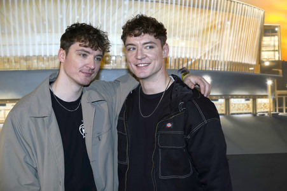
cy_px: 96
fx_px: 430
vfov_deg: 25.0
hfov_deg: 36.9
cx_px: 144
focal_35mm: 54
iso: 640
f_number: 4.5
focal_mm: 54
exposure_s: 1/100
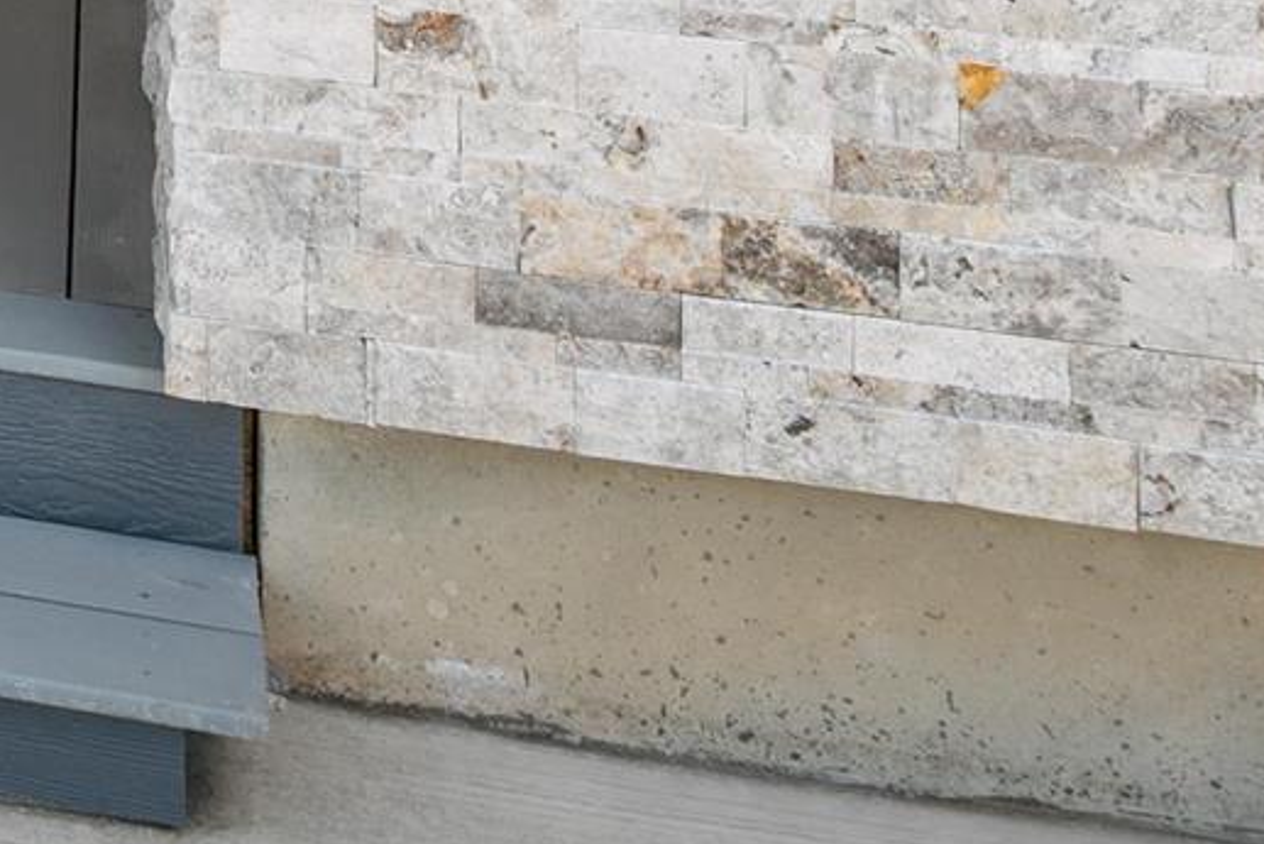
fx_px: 3336
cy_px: -1142
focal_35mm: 95
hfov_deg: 17.4
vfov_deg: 11.9
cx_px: -1022
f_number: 8
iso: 100
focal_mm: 16
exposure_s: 1/30
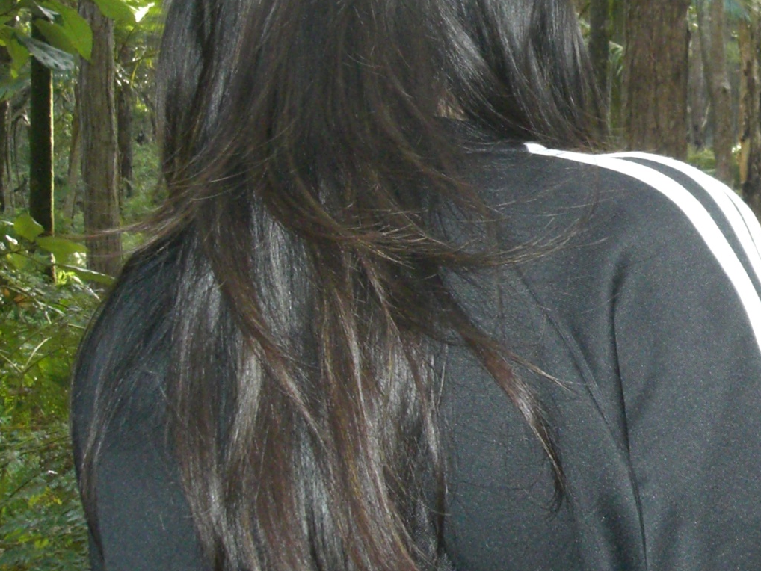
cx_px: 842
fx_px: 1891
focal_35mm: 86
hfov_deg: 21.5
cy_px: 130
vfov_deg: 17.1
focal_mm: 6.3
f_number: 4.4
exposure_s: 1/60
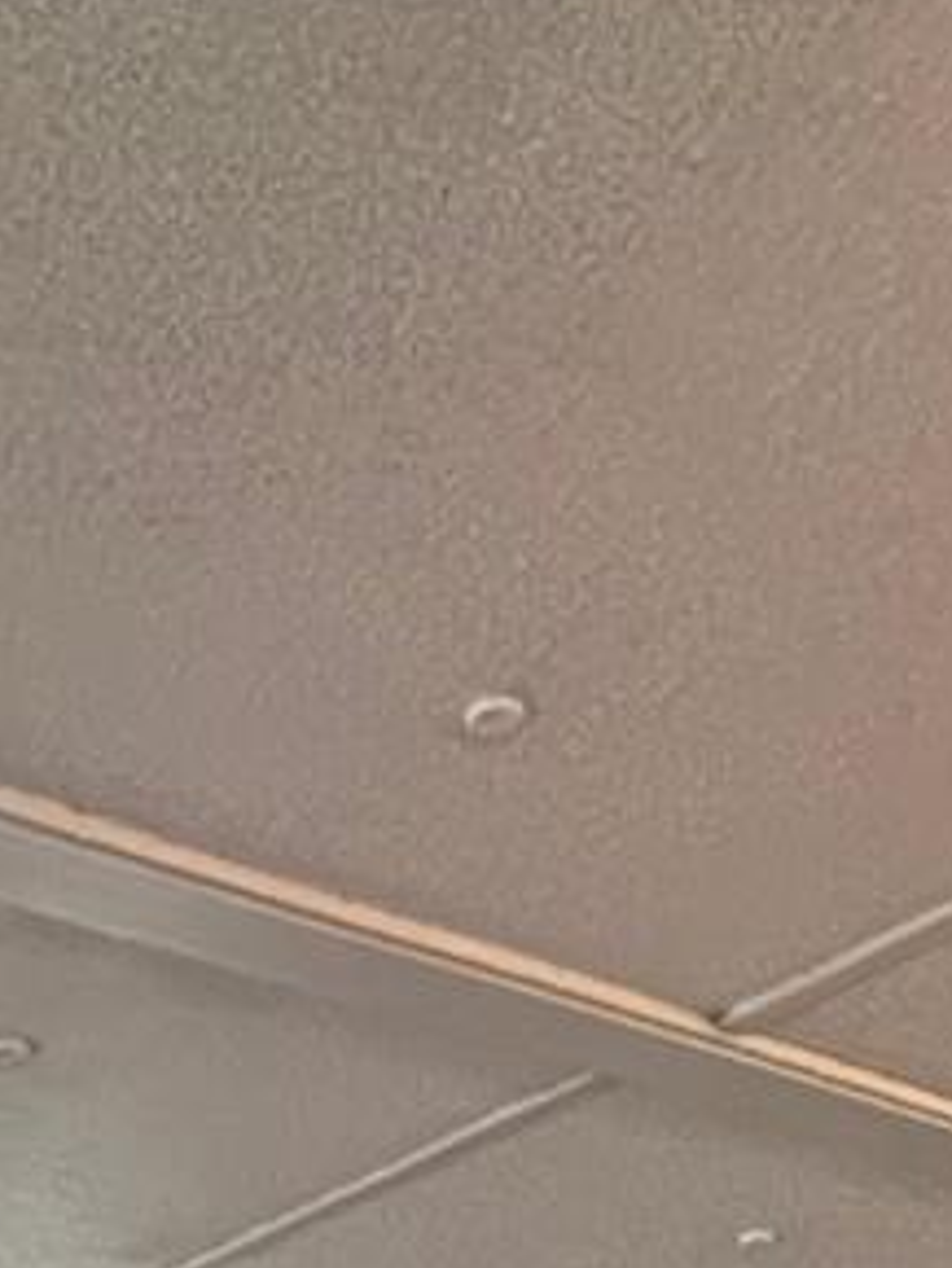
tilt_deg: -11.6
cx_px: 215
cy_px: 2435
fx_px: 1979
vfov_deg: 20.4
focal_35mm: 54
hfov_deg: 26.6
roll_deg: +1.4
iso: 800
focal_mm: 1.57
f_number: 1.8
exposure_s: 1/60
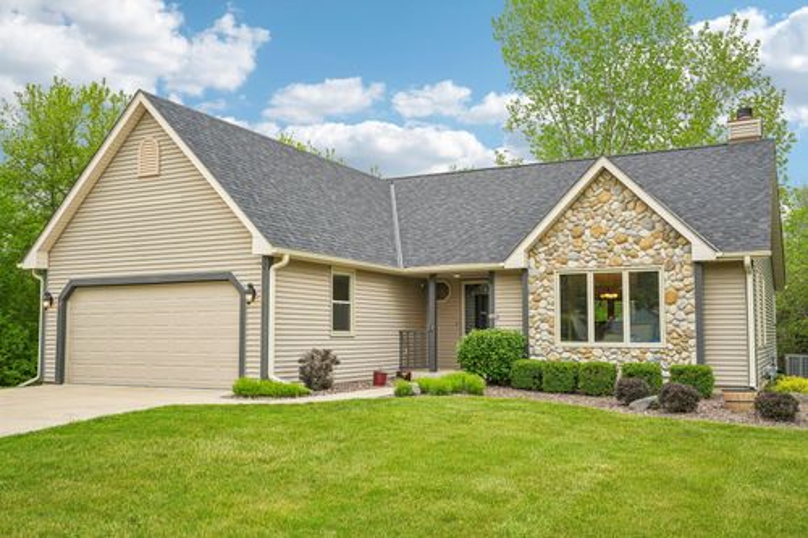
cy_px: 269
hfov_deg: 56.5
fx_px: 752
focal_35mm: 34
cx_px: 404
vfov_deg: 39.4
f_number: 8
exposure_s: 1/40
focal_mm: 33.5
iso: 100
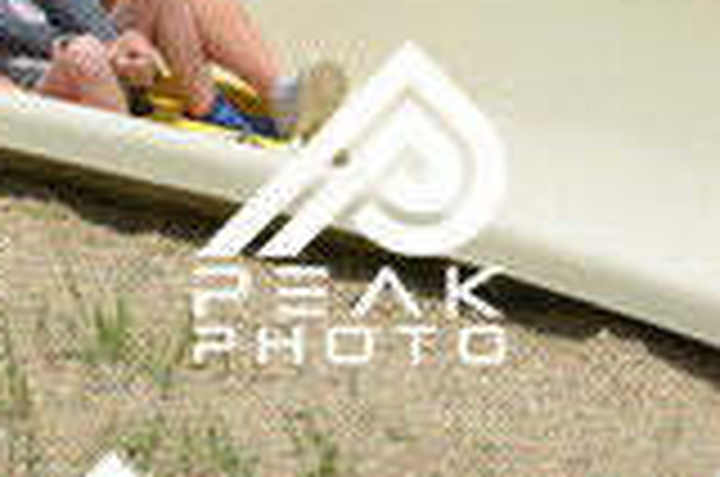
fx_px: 9760
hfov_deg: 4.2
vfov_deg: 2.8
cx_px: 369
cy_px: 173
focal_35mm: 489
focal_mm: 195
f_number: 6.3
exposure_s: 1/1250
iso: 360
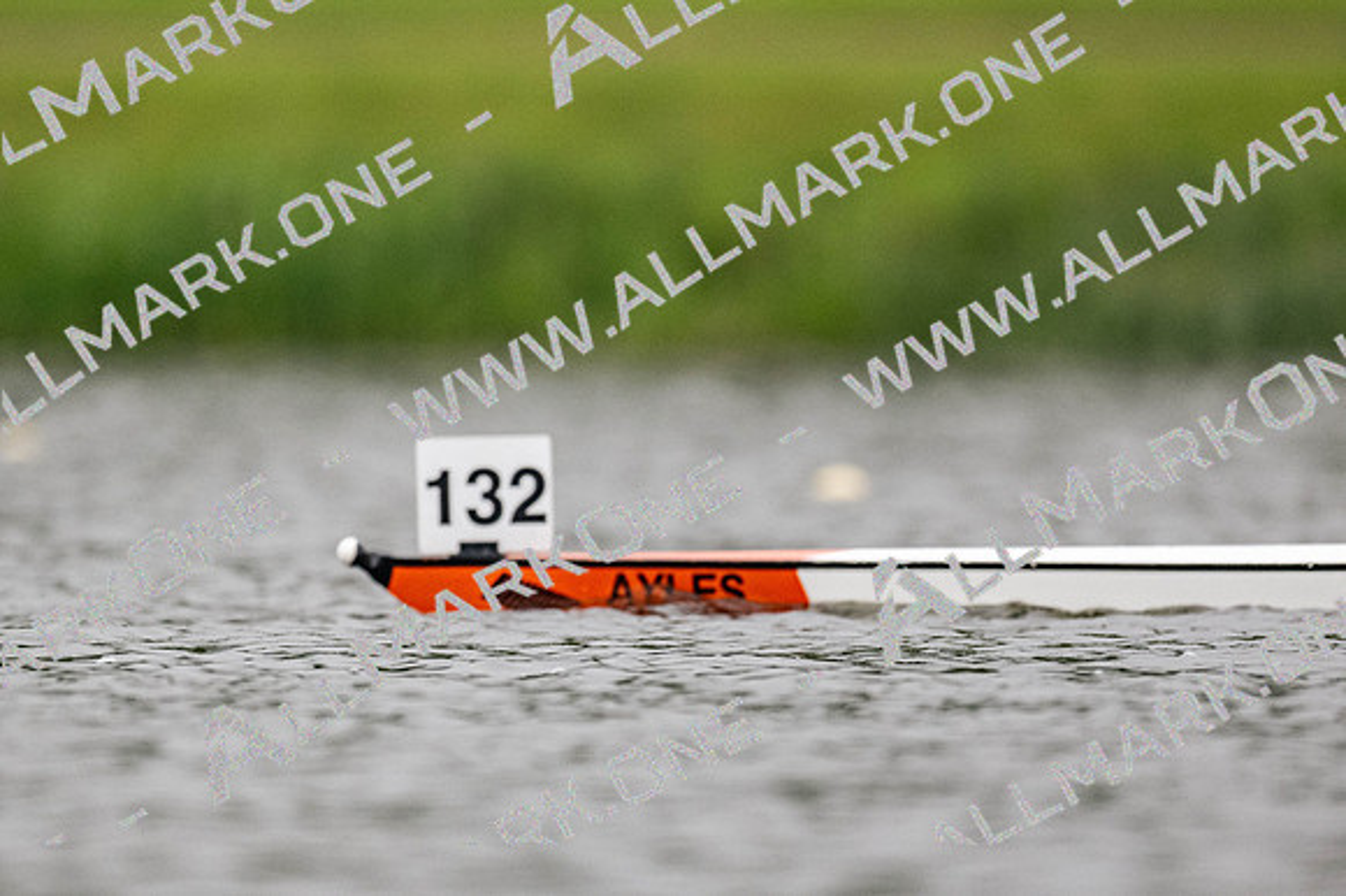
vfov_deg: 1.5
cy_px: 448
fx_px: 33630
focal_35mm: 900
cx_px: 673
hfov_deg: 2.3
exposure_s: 1/2000
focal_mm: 600
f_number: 4
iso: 2200
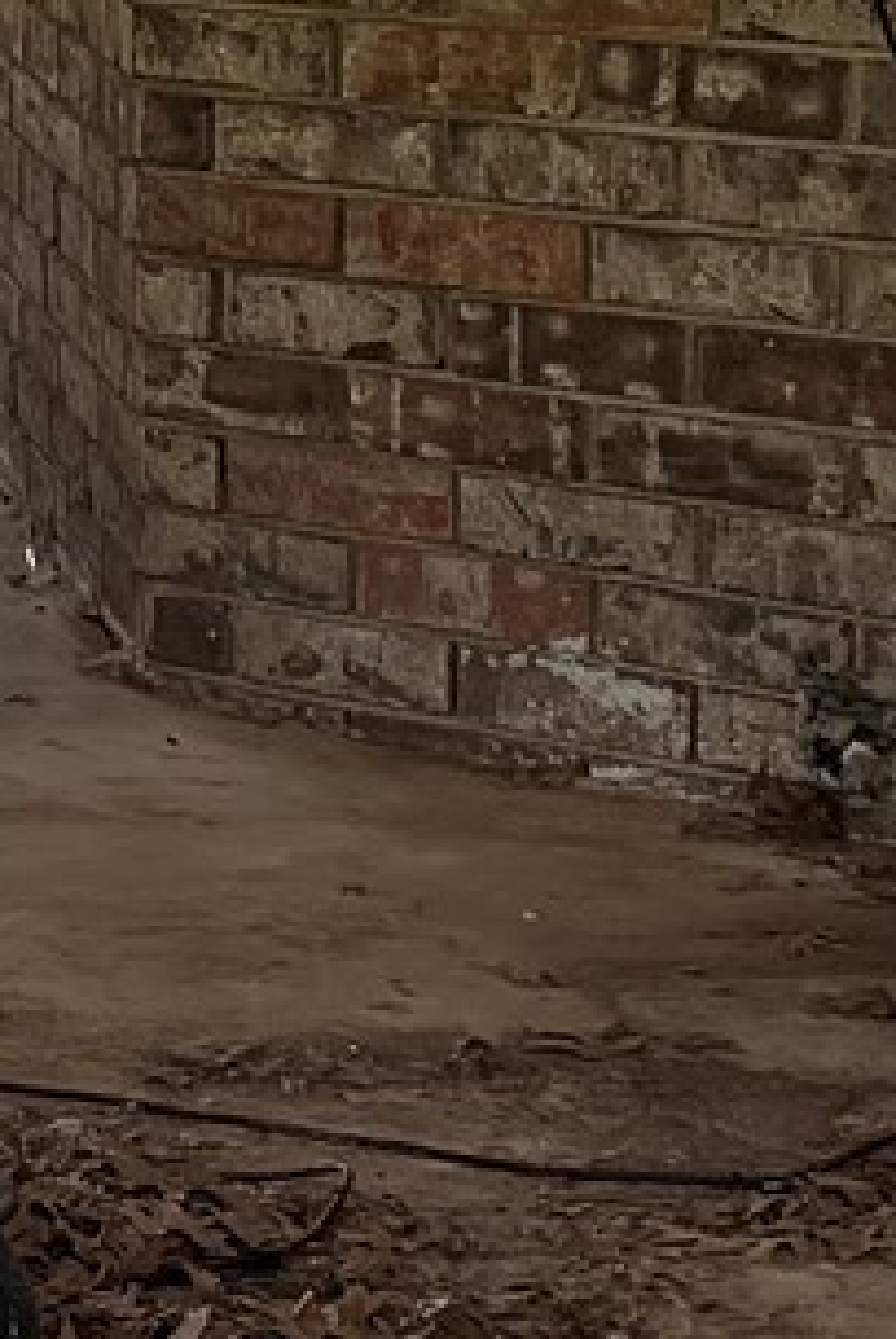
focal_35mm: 157
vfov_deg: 13.1
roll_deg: +2.4
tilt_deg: -14.7
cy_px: 751
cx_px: -957
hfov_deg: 8.3
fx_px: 5848
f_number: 1.78
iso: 100
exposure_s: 1/979
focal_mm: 6.76
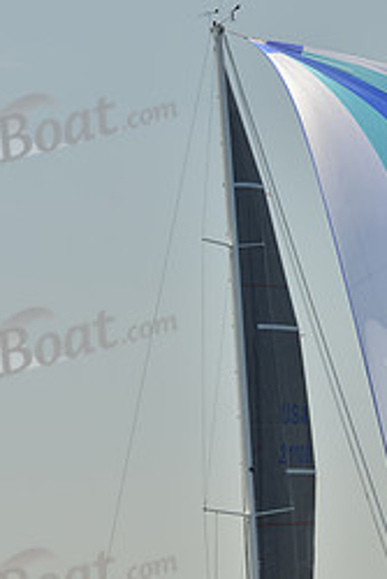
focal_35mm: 209
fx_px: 3365
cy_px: 445
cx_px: 298
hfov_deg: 6.6
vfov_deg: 9.8
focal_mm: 90
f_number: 8
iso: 200
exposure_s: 1/1250
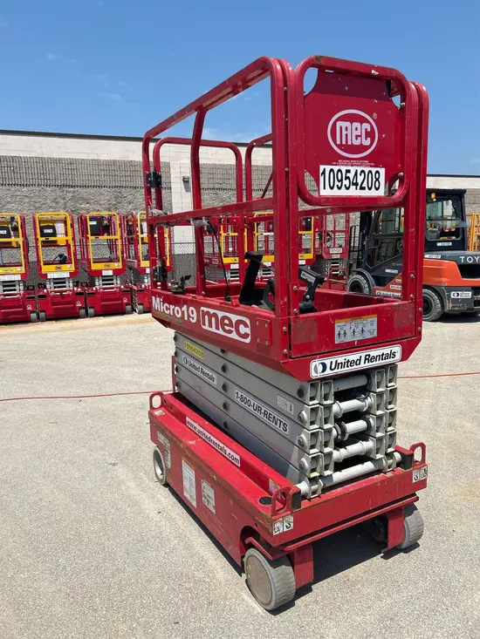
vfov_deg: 67.3
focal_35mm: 26
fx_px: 481
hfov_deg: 53.1
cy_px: 320
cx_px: 240
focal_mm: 5.7
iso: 50
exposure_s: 1/5076
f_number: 1.5
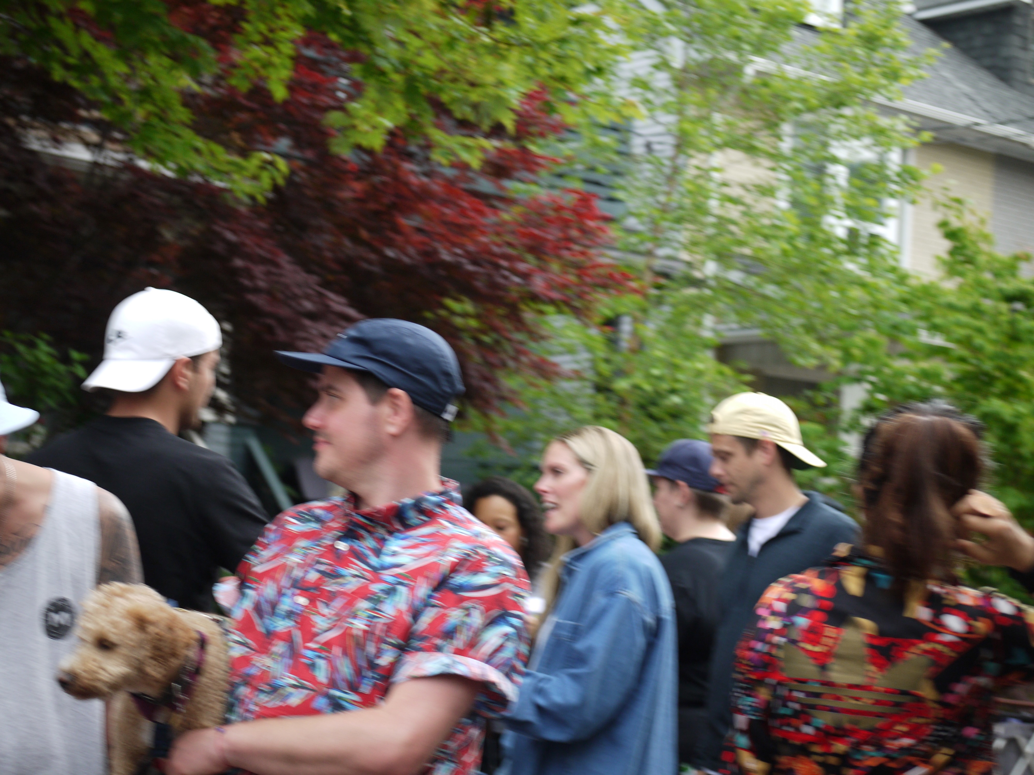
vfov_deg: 21.0
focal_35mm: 70
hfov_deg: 27.8
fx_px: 2091
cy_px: 388
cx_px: 517
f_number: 2.8
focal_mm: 35
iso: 200
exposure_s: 1/125
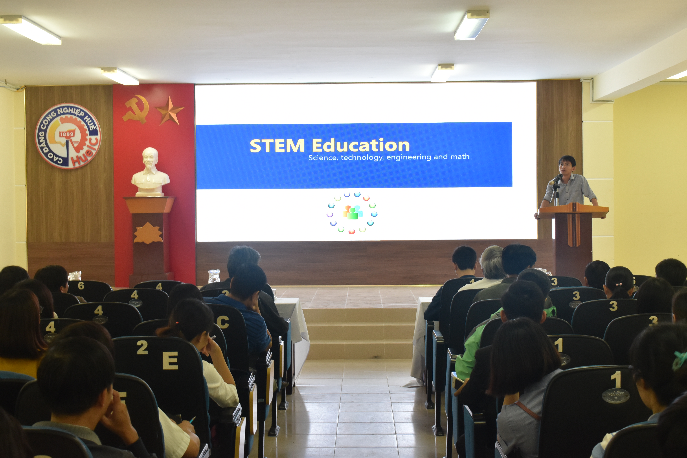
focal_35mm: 54
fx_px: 1031
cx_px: 344
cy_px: 229
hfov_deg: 36.9
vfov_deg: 25.1
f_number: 11
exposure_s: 1/15
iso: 900
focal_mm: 36
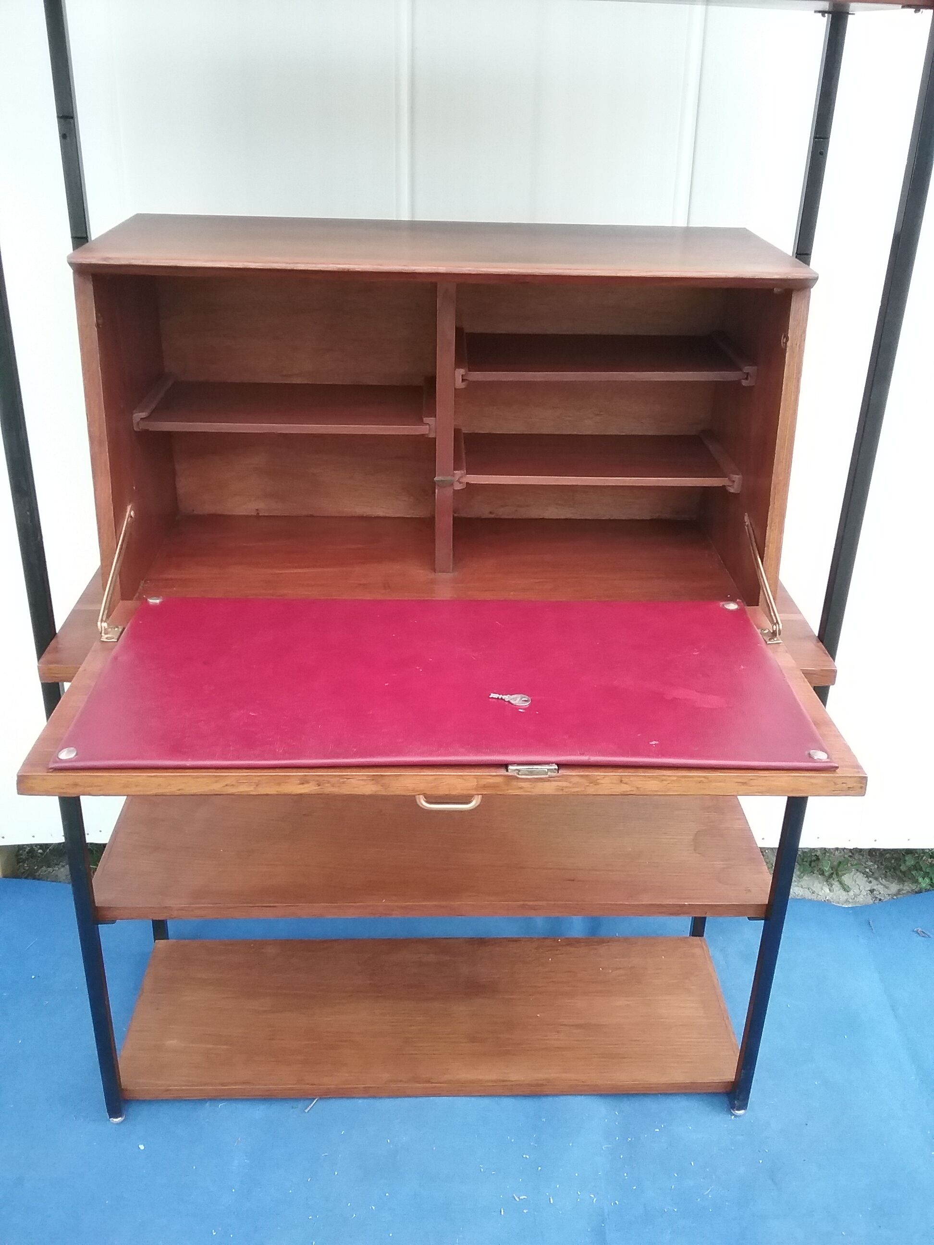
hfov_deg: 45.4
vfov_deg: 58.4
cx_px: 467
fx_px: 1115
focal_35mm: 31
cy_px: 622
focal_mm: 3.3
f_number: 2.2
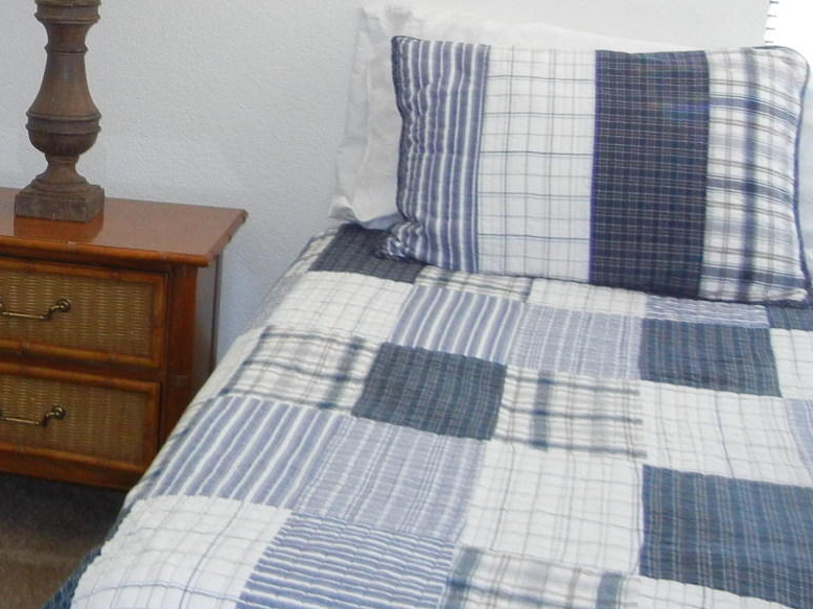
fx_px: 1855
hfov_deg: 22.1
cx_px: -249
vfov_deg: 18.5
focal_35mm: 79
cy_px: 136
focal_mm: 5.4
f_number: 3.5
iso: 200
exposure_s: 1/30
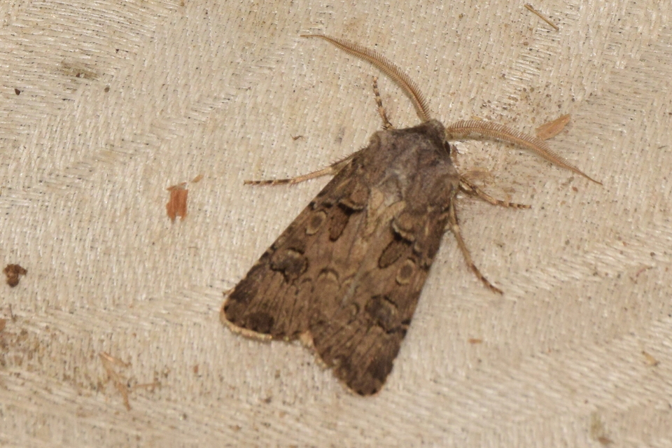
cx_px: 336
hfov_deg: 9.8
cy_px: 224
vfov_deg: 6.5
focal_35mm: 210
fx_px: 3920
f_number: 14
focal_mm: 140
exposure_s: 1/200
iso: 400
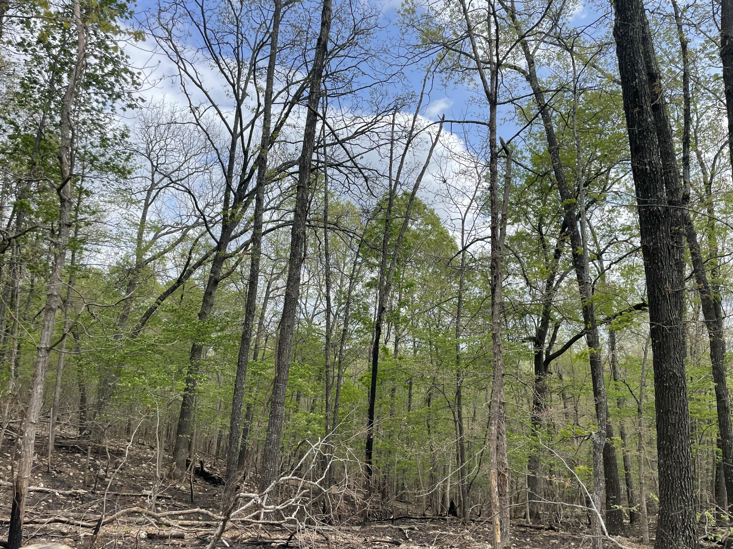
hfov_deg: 67.3
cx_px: 366
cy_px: 274
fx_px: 551
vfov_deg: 53.1
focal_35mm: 26
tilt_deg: +7.4
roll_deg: -2.1
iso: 32
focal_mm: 4.2
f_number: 1.6
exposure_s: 1/2398
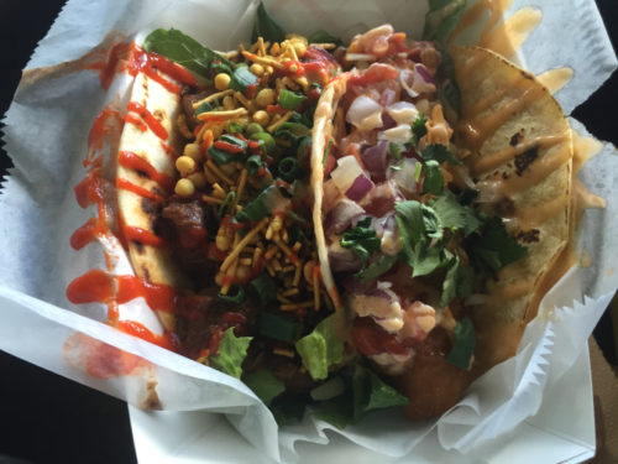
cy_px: 232
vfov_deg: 48.2
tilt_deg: -52.5
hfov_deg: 61.7
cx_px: 309
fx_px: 518
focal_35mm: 29
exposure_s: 1/30
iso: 40
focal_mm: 4.15
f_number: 2.2
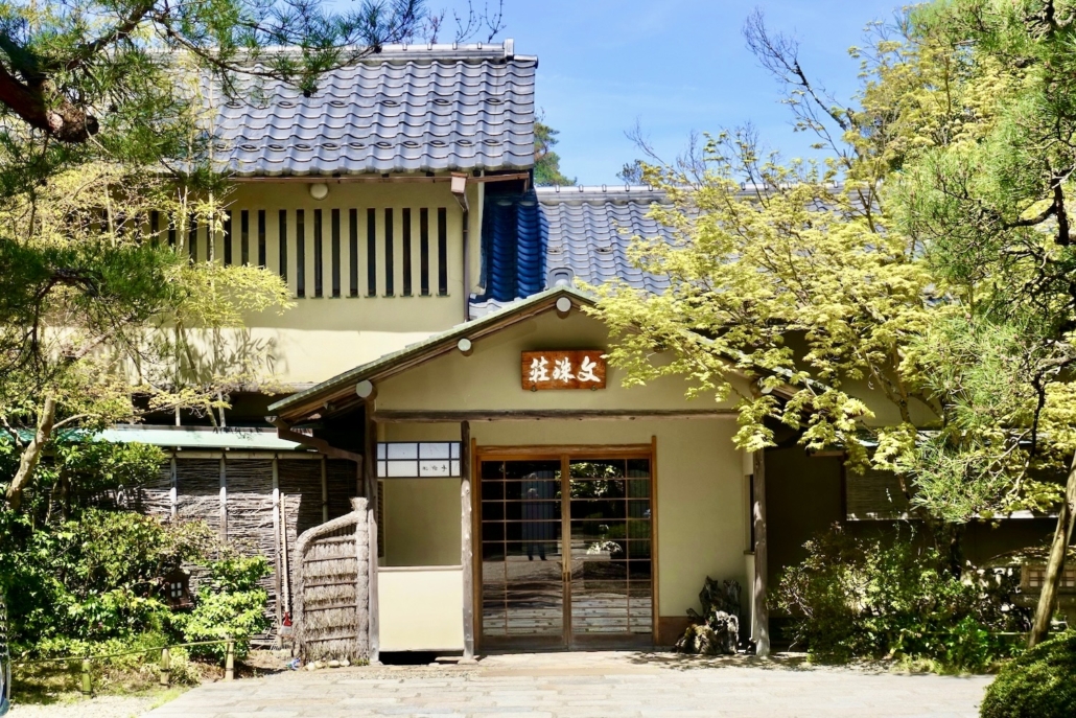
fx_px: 2092
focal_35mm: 70
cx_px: 538
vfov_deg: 19.5
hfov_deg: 28.8
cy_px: 359
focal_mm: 25.61
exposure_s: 1/320
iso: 125
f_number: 5.6
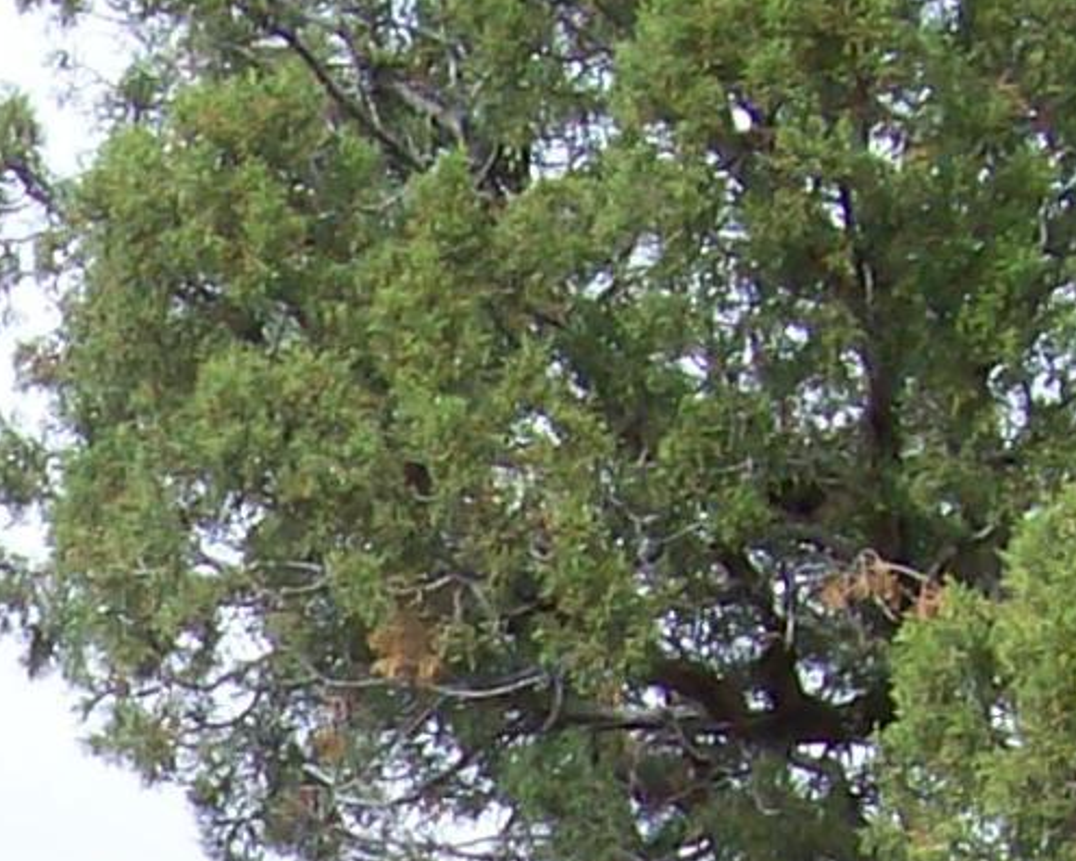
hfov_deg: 8.5
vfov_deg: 6.8
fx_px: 6783
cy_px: 2253
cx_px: -1204
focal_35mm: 213
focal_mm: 6
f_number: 4.8
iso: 80
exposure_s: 1/300
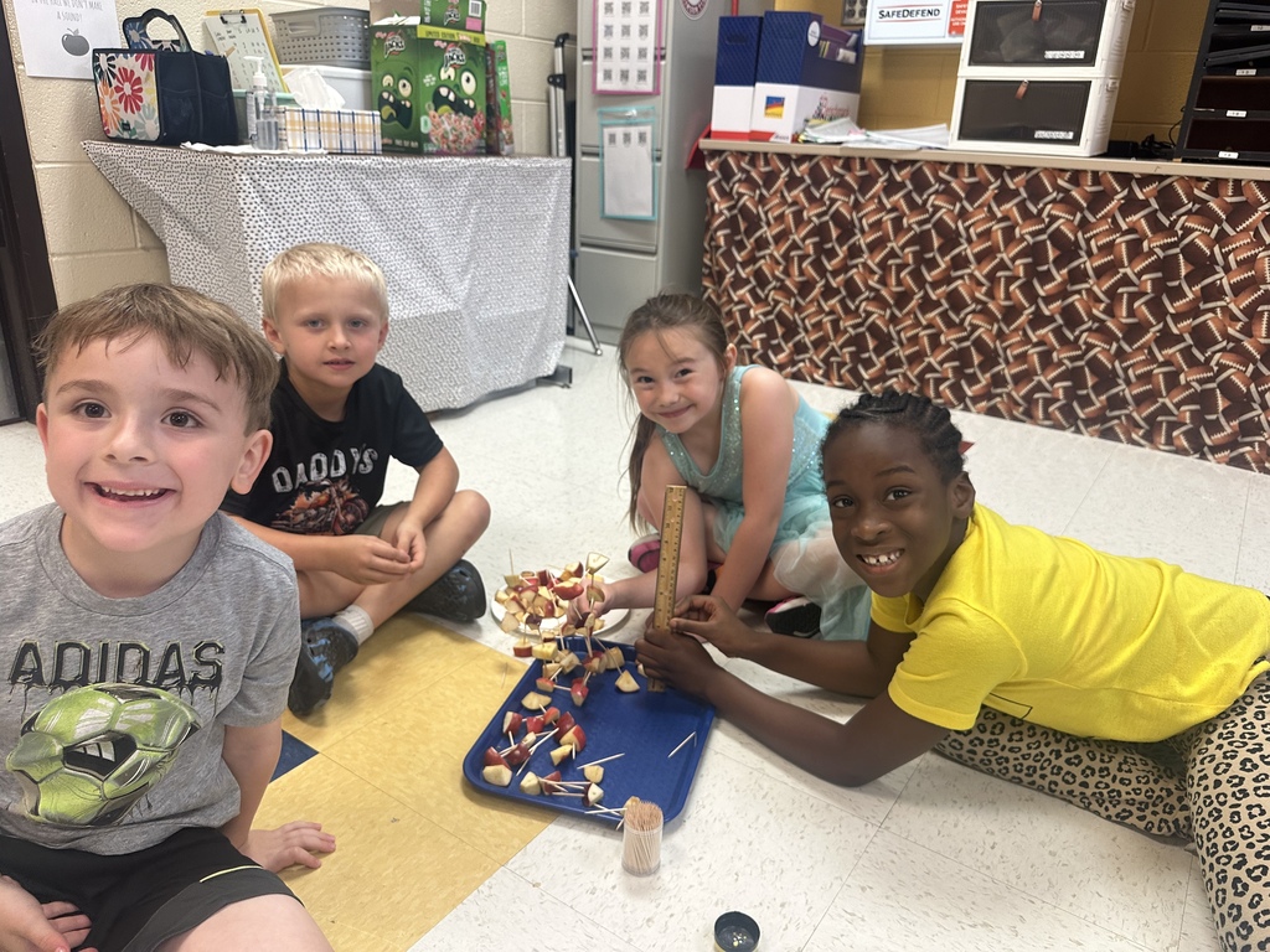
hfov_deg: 71.6
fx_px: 881
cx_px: 635
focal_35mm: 24
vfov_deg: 56.8
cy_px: 476
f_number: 1.78
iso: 200
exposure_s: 1/120
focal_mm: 6.86
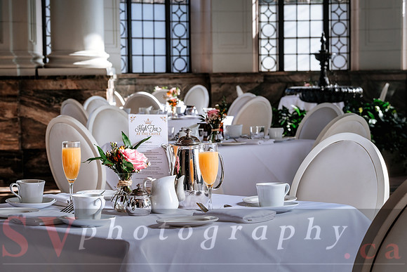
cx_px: 204
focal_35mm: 96
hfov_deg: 21.3
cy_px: 136
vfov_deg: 14.3
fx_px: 1083
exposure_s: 1/125
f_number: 8
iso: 200
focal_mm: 63.4
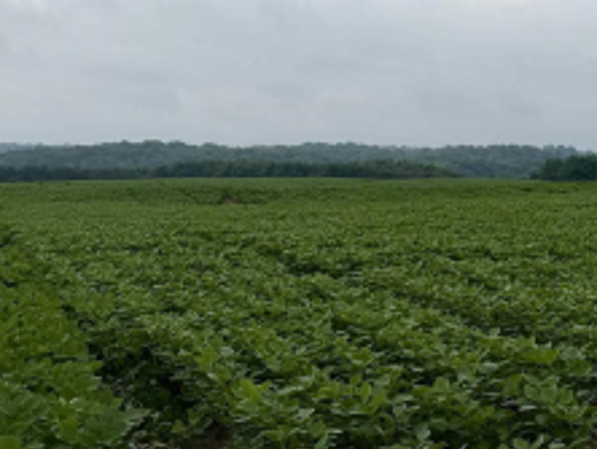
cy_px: 177
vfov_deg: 20.5
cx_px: 859
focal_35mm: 72
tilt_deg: +0.3
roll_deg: -0.1
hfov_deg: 22.7
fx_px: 1243
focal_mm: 6.76
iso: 80
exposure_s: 1/3279
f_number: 1.78
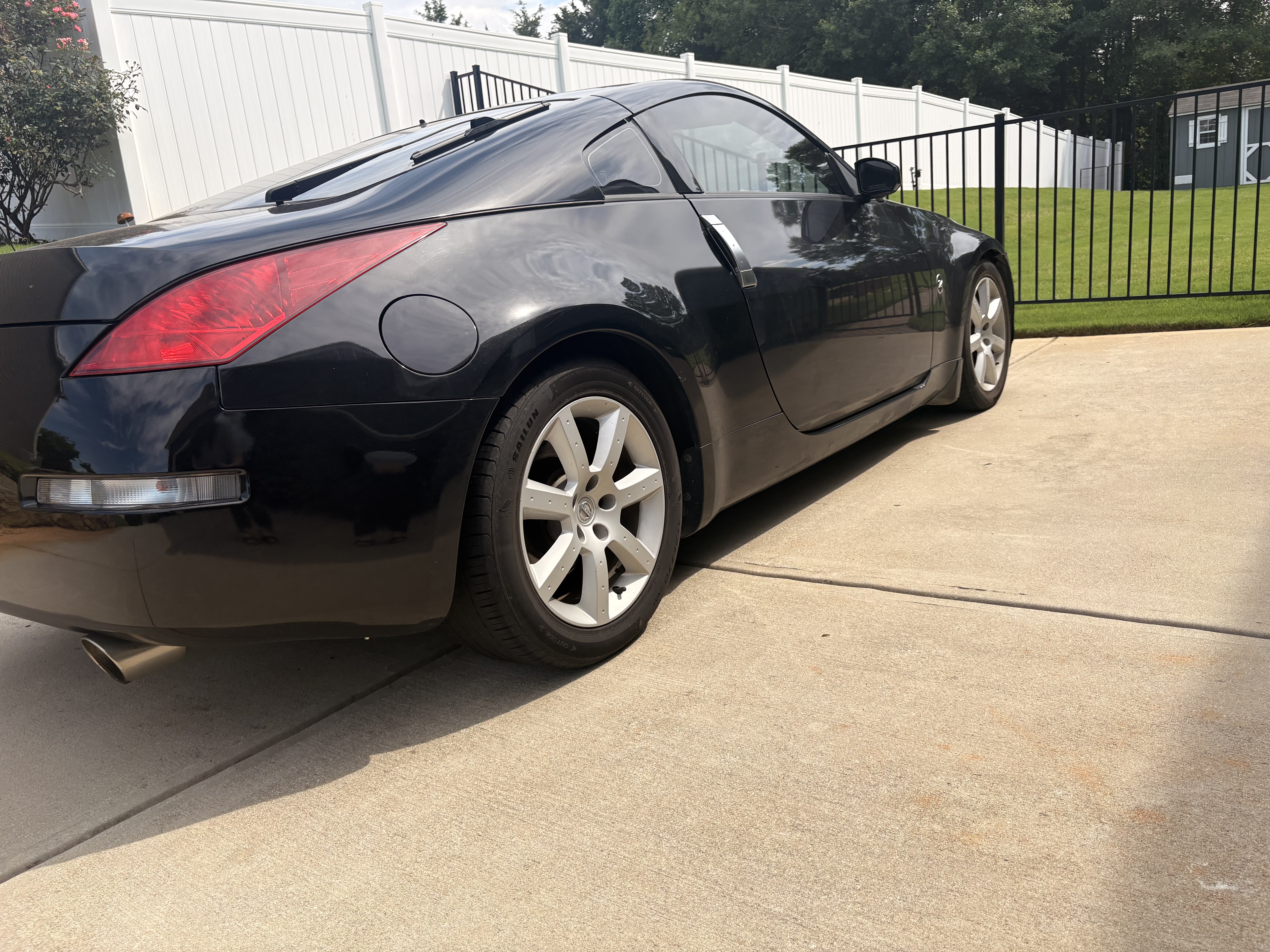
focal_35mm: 26
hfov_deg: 67.3
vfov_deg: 53.1
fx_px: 954
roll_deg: +6.1
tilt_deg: -13.8
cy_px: 476
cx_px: 635
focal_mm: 5.96
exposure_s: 1/2075
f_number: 1.6
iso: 50
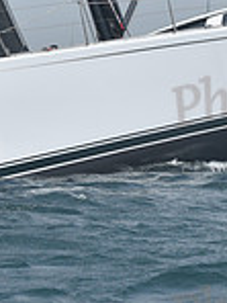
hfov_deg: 3.2
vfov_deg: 4.3
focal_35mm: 459
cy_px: -3
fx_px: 4013
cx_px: 67
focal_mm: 122
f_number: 11
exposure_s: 1/800
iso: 250
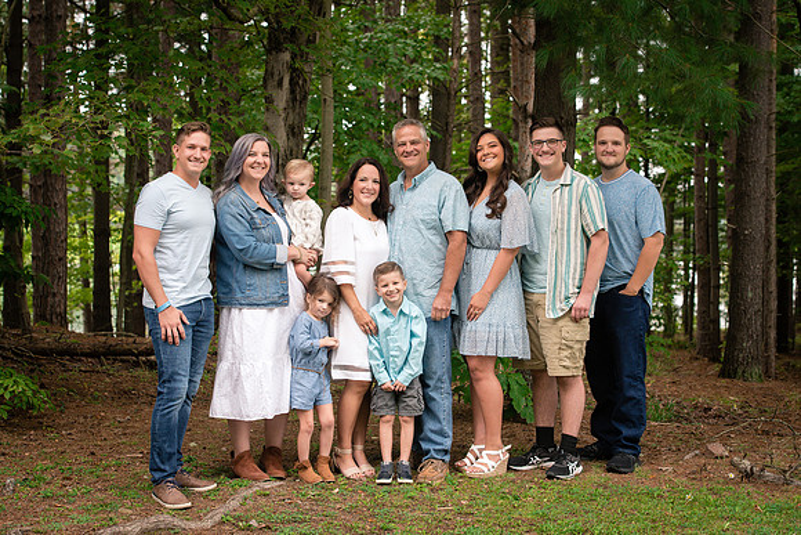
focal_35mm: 74
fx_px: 1639
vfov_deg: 18.5
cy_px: 262
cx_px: 405
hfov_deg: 27.5
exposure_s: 1/200
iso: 800
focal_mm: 70
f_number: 5.6
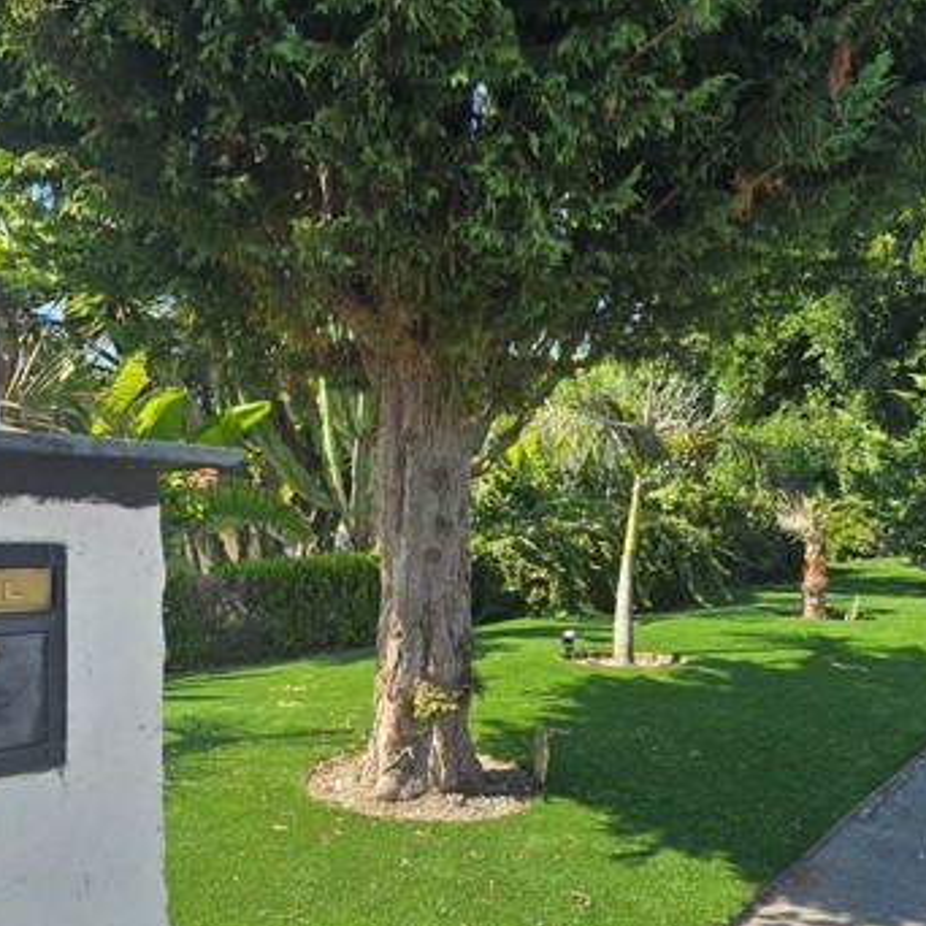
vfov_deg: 43.0
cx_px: 374
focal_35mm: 38
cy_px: 642
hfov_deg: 43.7
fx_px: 1150
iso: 12
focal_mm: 6.3
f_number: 1.7
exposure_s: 1/457
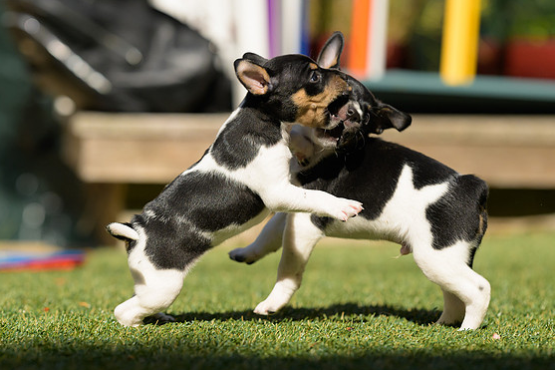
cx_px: 233
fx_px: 3390
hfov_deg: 9.4
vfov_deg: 6.2
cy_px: 216
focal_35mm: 220
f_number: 2.8
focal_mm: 135
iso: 800
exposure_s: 1/12800
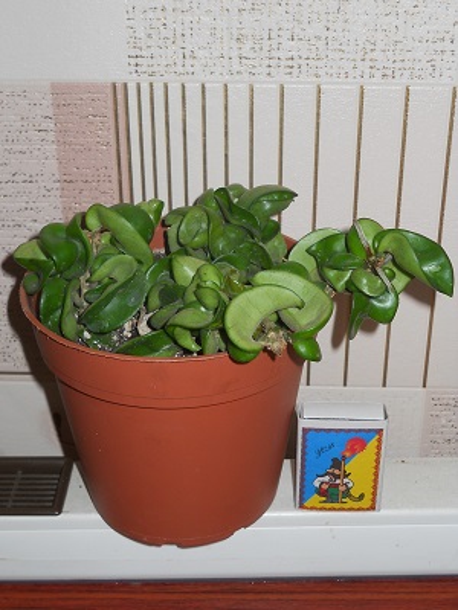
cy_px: 305
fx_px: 988
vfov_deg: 34.3
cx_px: 229
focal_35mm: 56
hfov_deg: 26.1
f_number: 3.6
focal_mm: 9.24
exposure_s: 1/30
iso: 80
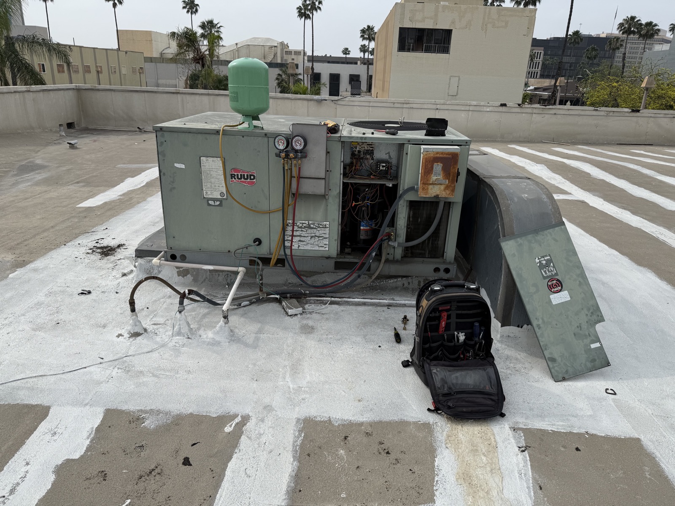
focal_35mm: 24
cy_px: 253
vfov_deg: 56.8
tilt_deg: -20.4
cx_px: 338
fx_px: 468
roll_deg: -2.2
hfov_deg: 71.6
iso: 80
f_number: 1.78
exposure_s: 1/7353
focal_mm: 6.76
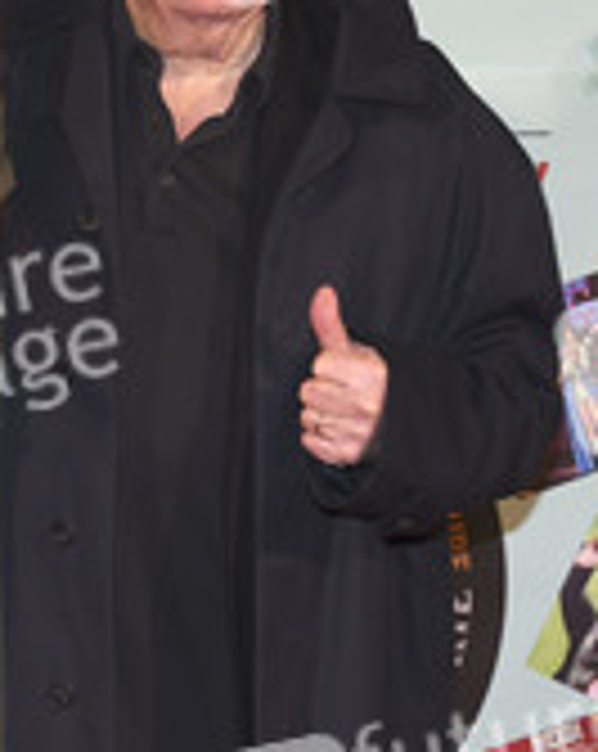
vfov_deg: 17.7
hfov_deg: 14.0
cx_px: 18
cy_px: 576
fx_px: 2396
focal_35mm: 108
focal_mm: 48
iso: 640
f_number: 6.3
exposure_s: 1/160
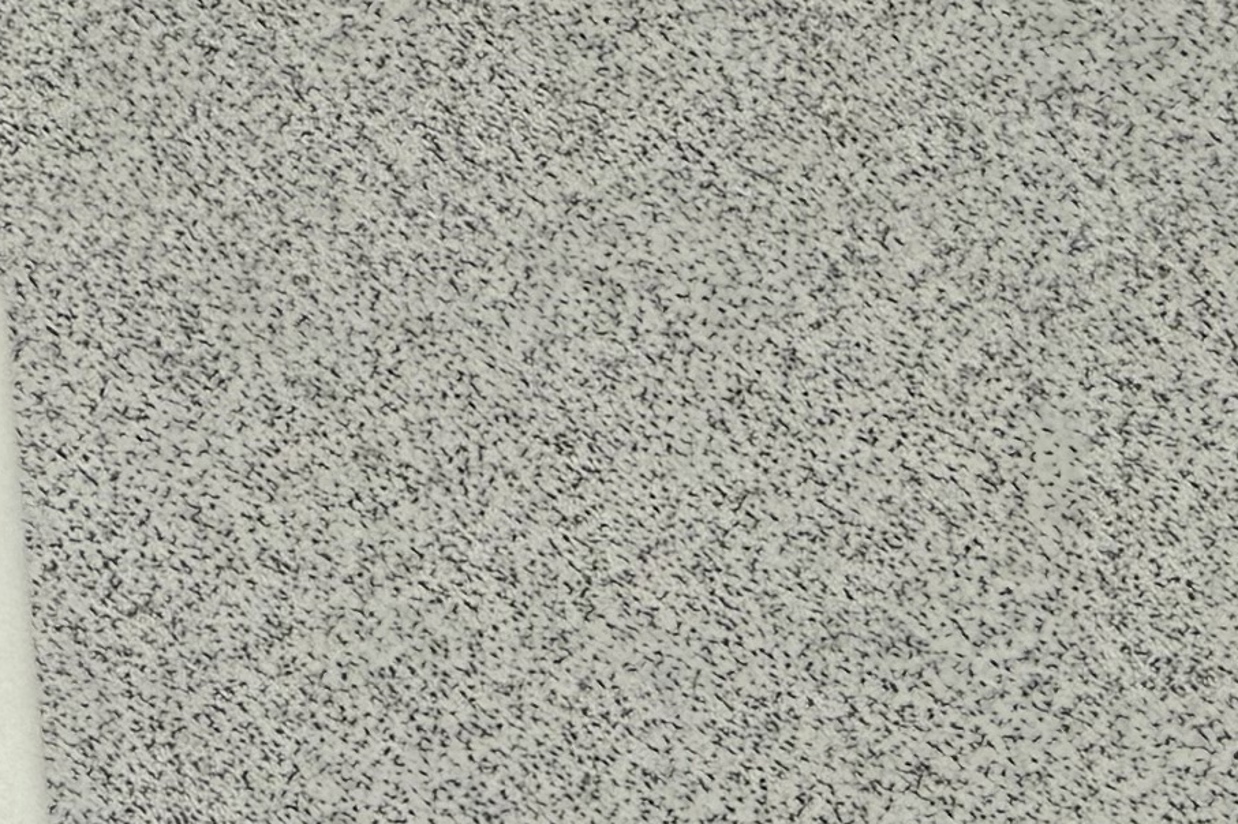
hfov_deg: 17.8
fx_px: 3816
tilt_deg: -71.6
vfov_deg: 11.3
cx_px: -106
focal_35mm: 111
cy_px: 1569
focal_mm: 2.22
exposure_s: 1/120
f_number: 2.2
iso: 100
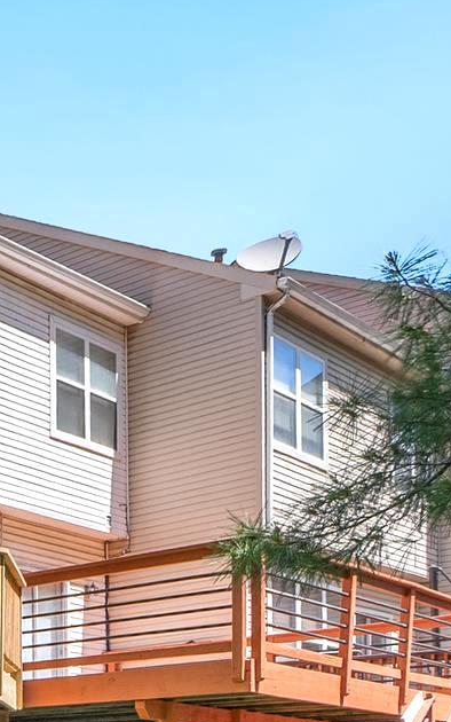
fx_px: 1042
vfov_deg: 36.2
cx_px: -606
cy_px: 631
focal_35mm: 53
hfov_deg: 15.2
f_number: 8
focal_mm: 16
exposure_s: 1/200
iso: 320
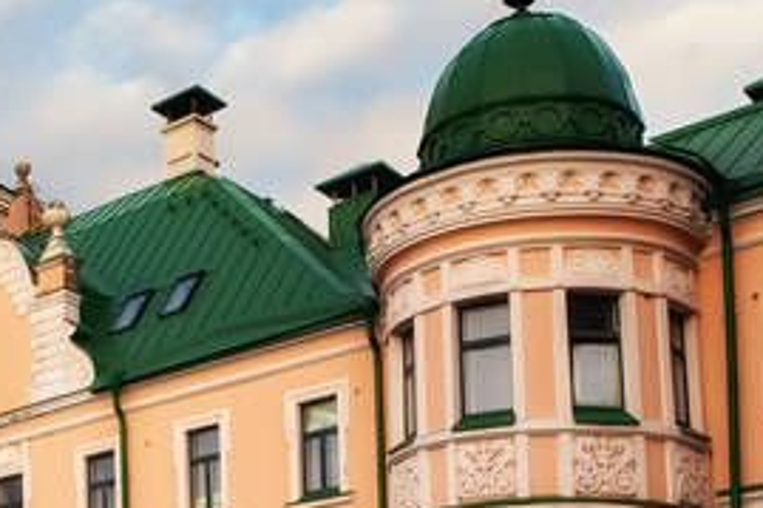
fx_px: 1419
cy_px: 406
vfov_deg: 20.1
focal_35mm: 67
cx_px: -150
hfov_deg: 26.7
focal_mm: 17
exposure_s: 1/500
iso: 1600
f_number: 11
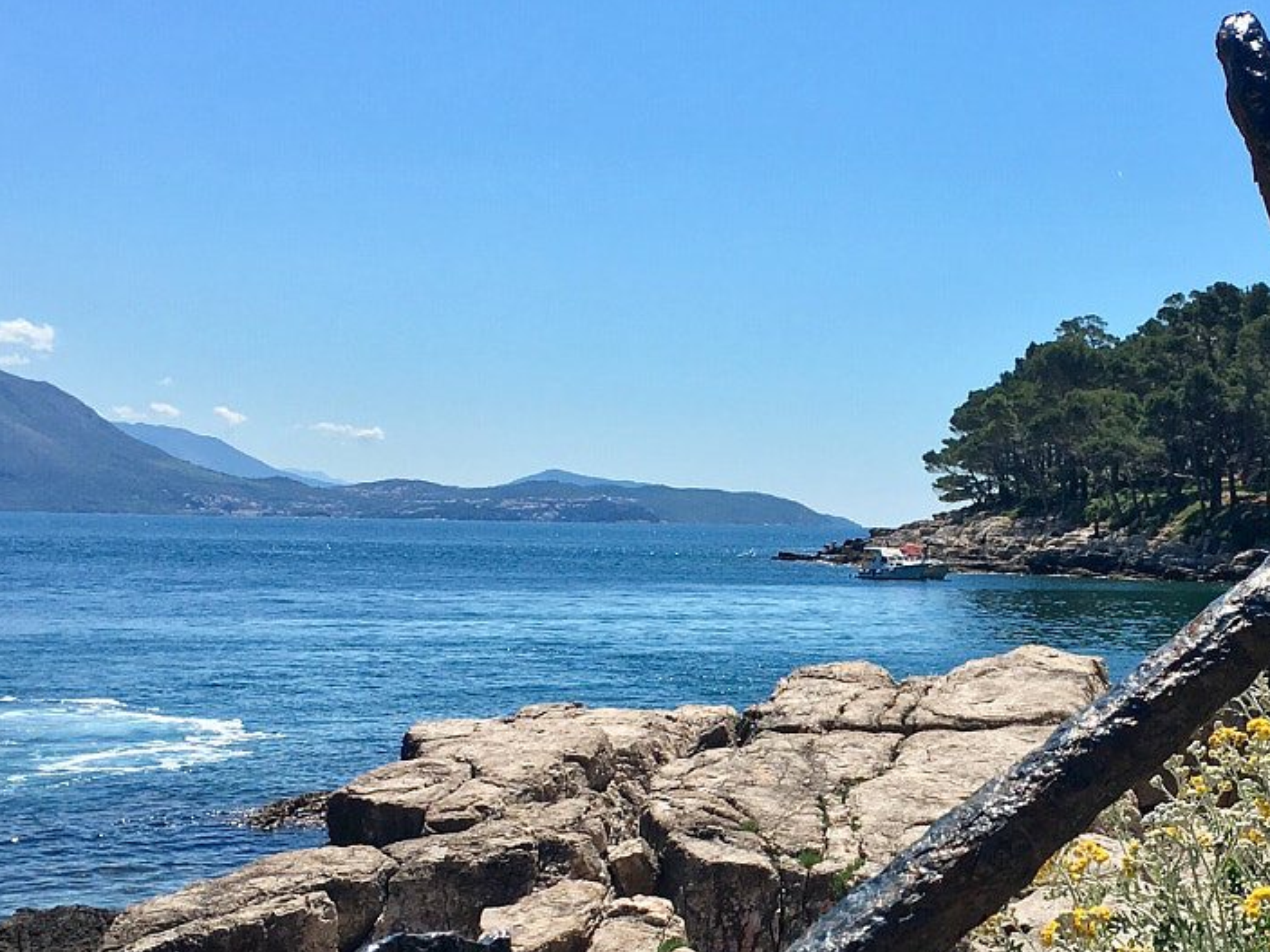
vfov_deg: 22.1
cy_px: 661
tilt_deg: -5.3
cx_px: 965
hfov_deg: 28.9
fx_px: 2421
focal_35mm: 66
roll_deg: +0.9
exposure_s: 1/1923
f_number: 2.2
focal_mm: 4.15
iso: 25
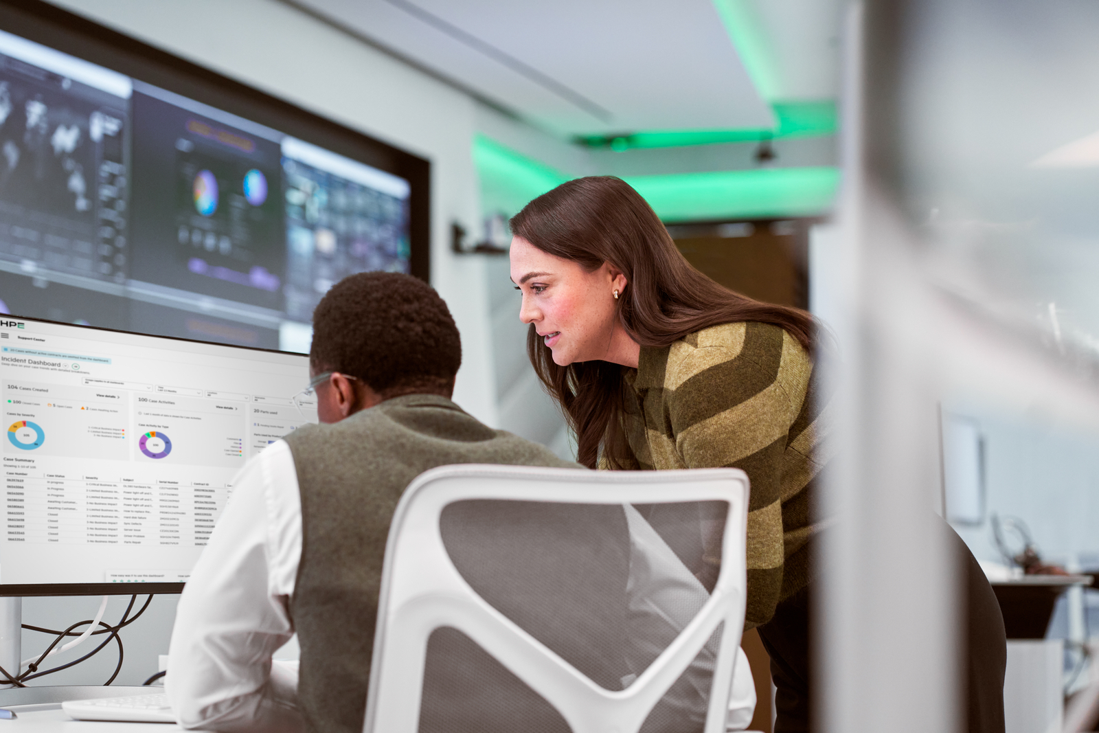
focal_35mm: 85
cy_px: 366
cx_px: 550
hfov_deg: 23.9
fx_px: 2595
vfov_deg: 16.1
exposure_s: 1/250
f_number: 2.8
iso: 2500
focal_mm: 85
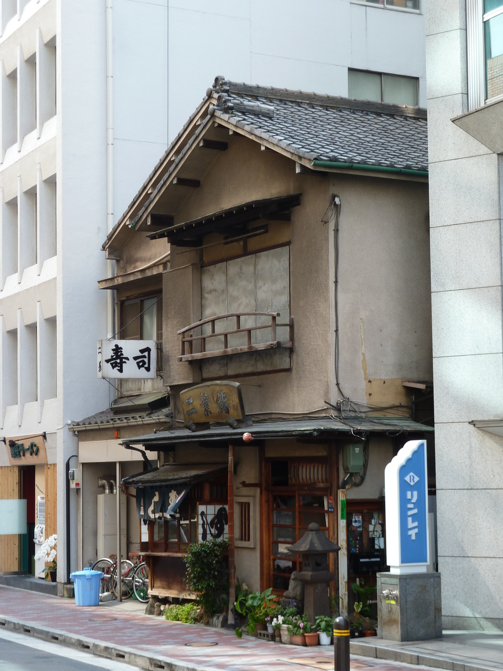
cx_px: 252
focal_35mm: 78
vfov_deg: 25.0
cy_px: 336
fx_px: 1511
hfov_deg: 18.9
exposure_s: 1/50
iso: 80
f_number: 4.2
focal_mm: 12.8
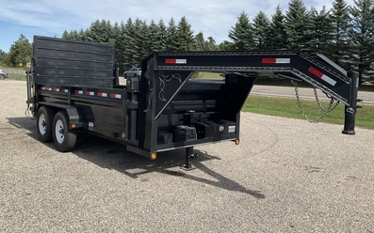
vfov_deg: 40.5
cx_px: 187
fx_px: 316
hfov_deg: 61.2
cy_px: 97
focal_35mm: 31
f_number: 1.8
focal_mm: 3
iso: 25
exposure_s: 1/1984
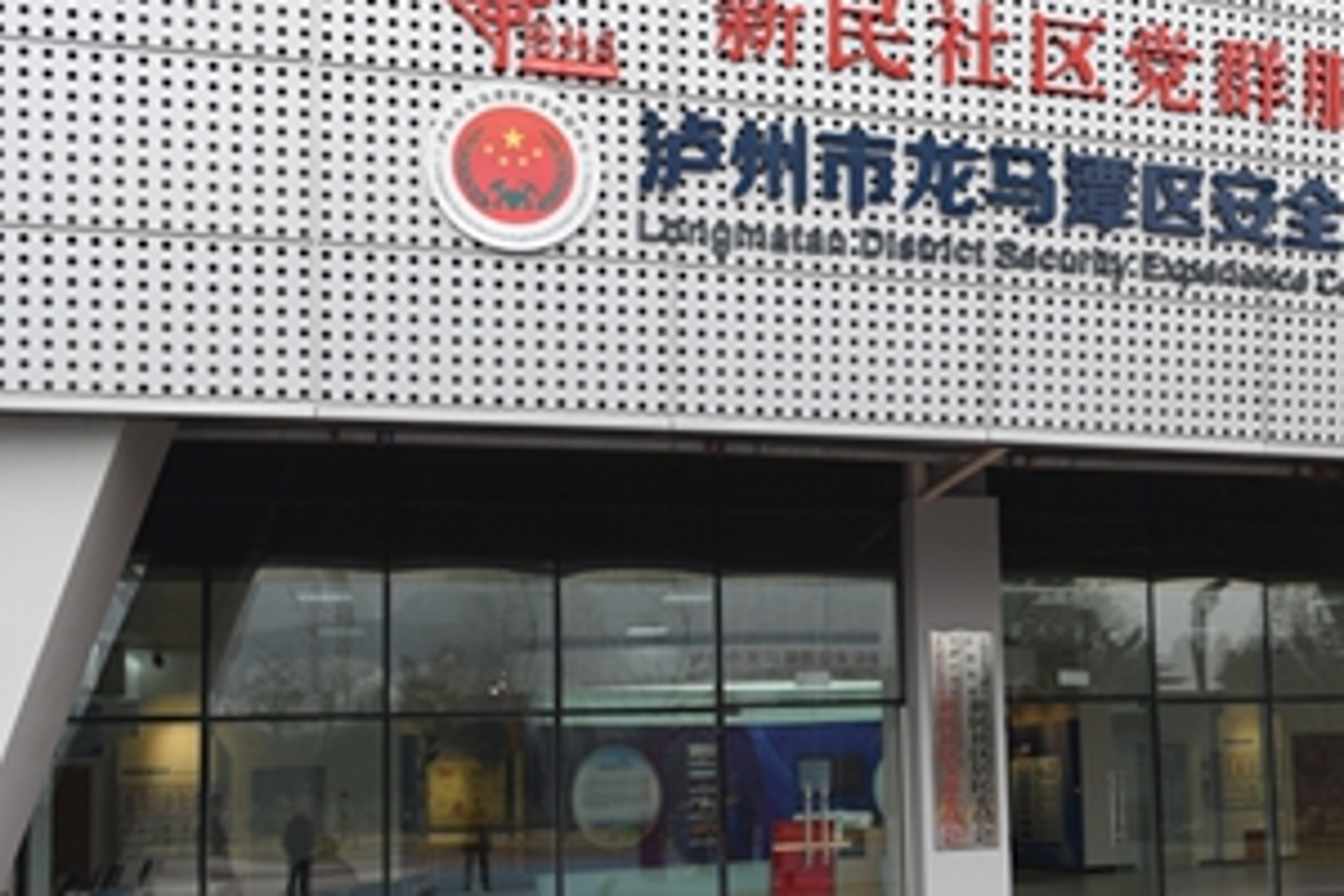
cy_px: 627
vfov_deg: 29.6
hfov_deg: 41.9
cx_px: 1053
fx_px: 1680
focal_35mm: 45
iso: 100
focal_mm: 27
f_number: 4.5
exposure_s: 1/125
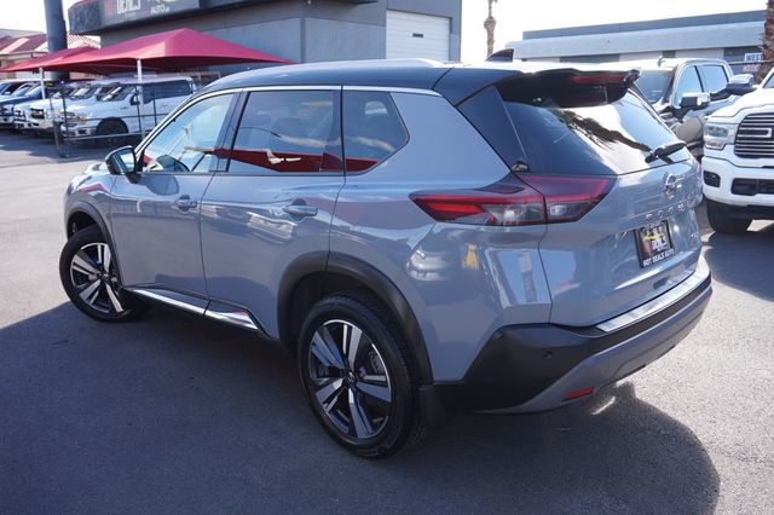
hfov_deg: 62.0
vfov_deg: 43.6
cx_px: 387
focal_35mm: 30
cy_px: 258
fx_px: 645
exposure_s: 1/80
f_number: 5.6
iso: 100
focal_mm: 20
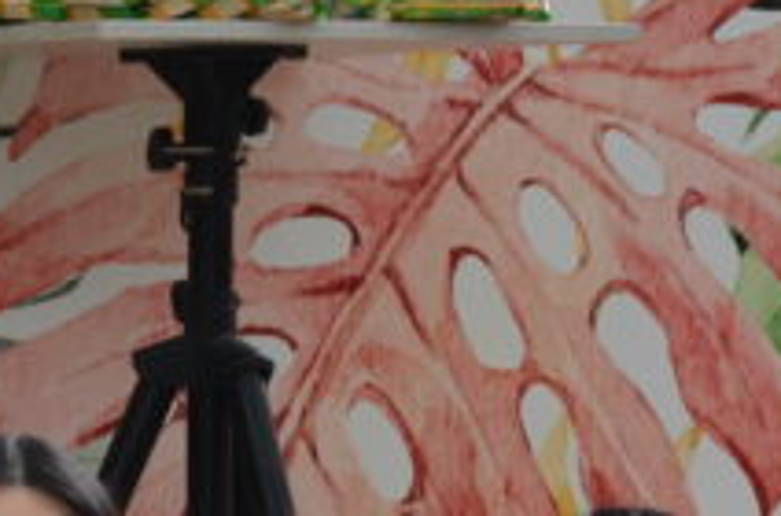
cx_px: -818
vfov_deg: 3.9
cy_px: 321
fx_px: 7527
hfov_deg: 5.8
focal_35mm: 348
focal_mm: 48
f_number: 5.6
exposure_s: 1/125
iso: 400
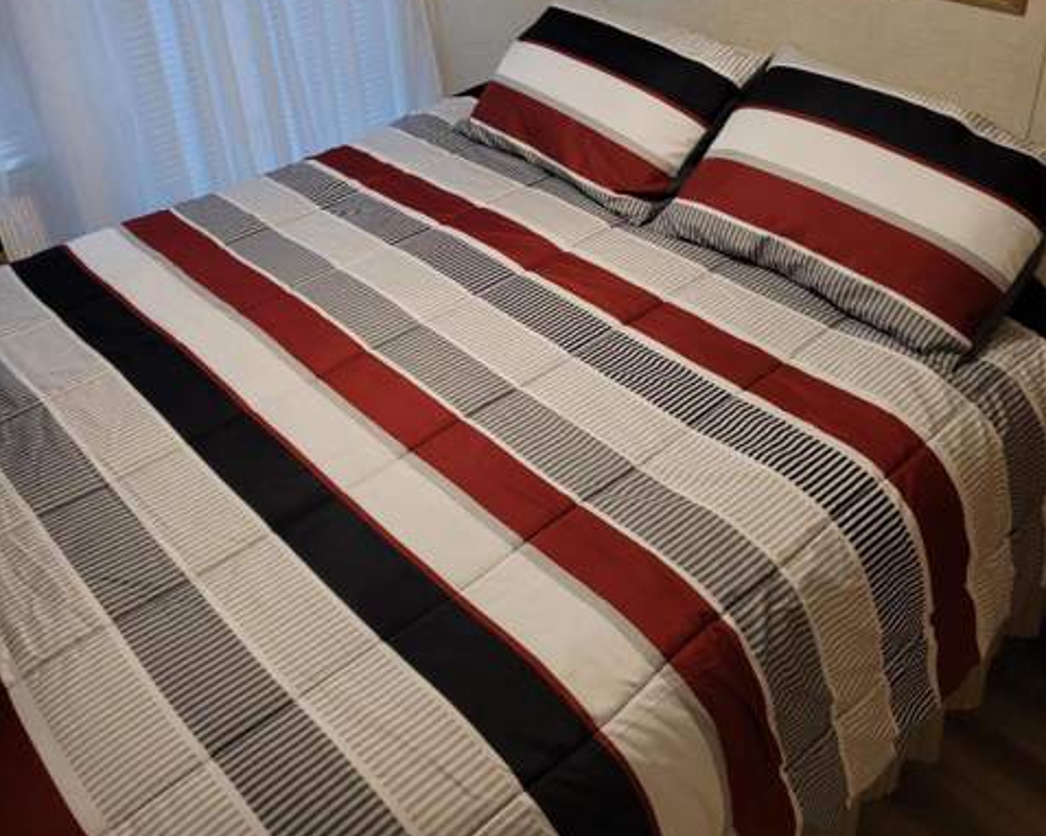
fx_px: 1052
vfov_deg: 42.5
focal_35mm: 34
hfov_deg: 52.9
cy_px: 249
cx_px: 523
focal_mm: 5.4
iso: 160
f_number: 1.8
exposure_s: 1/40
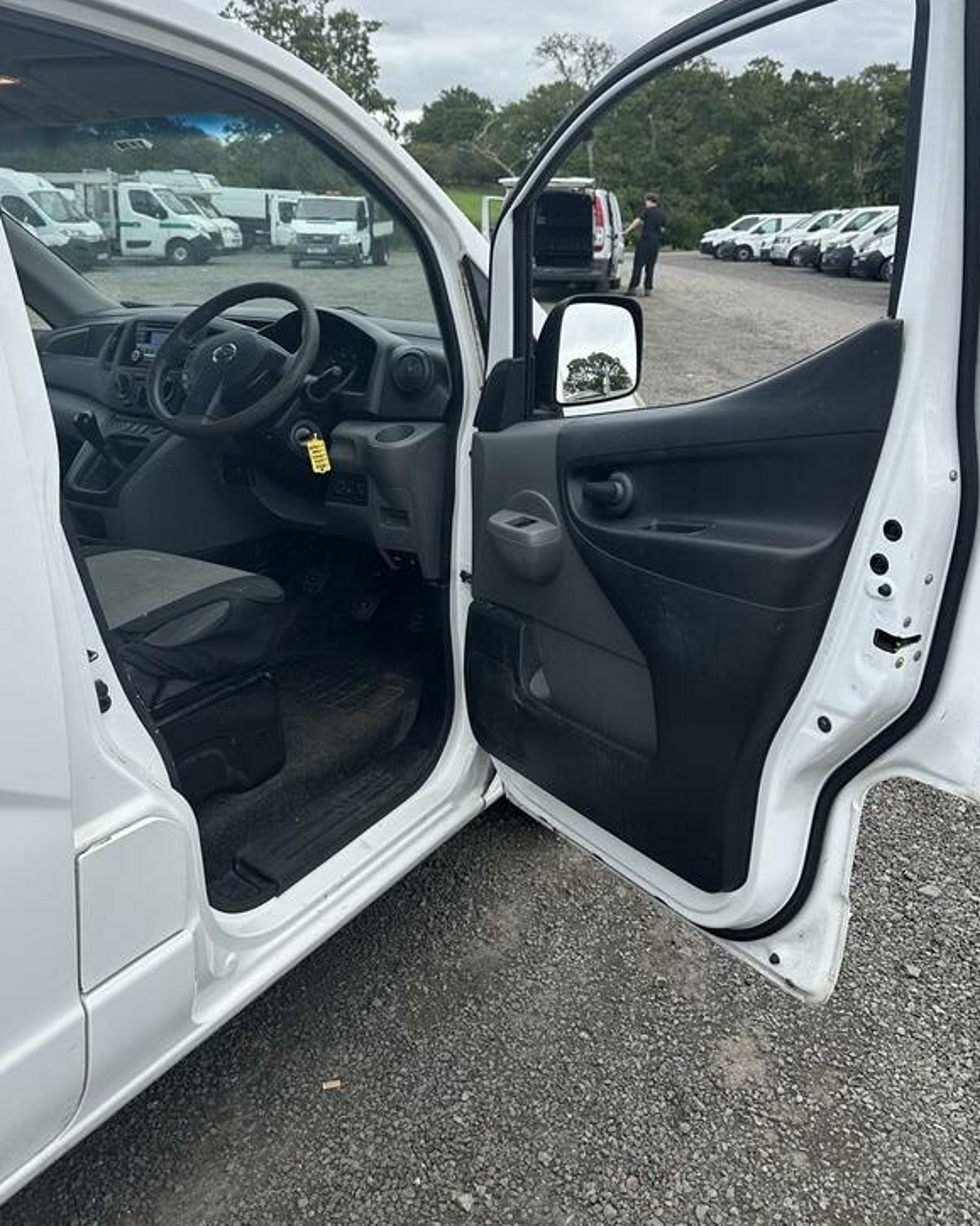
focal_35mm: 29
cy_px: 481
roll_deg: +0.2
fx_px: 1052
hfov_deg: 50.0
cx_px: 486
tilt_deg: -14.7
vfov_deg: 59.9
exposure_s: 1/1692
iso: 80
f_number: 1.78
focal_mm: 6.86
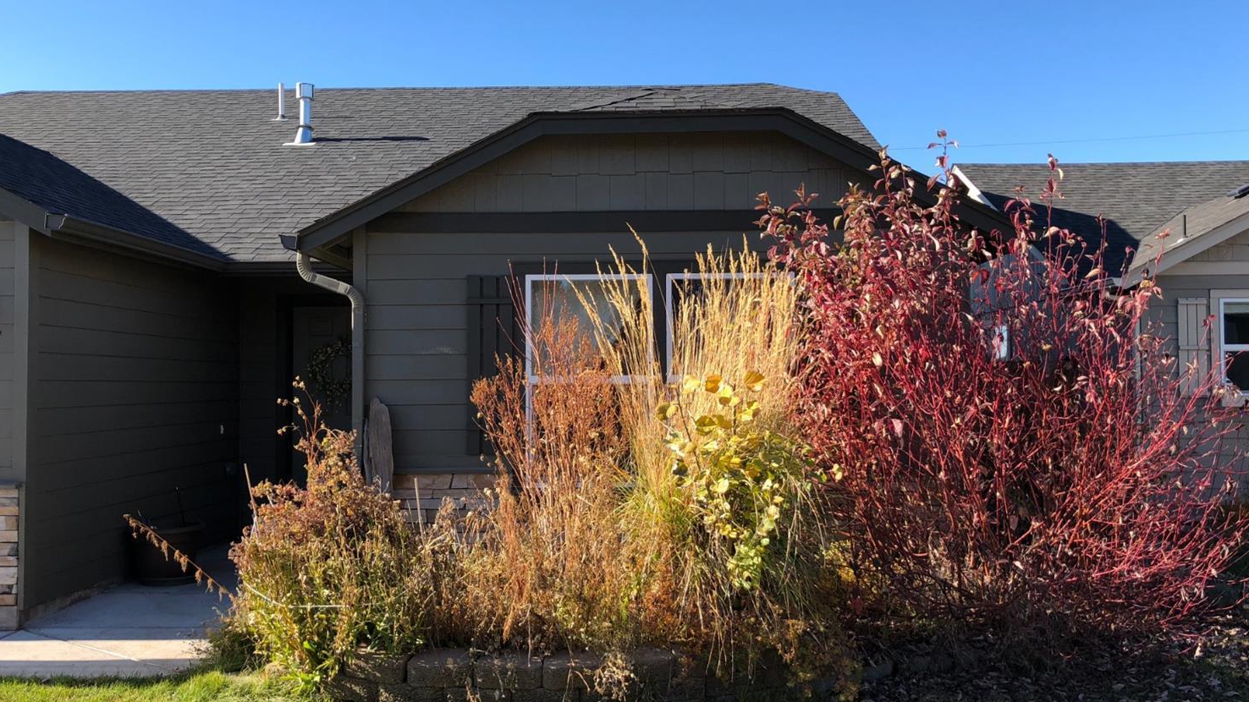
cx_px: 624
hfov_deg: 62.6
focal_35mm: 31
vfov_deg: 37.8
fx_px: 1027
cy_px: 354
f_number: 1.8
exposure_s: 1/615
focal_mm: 4
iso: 20
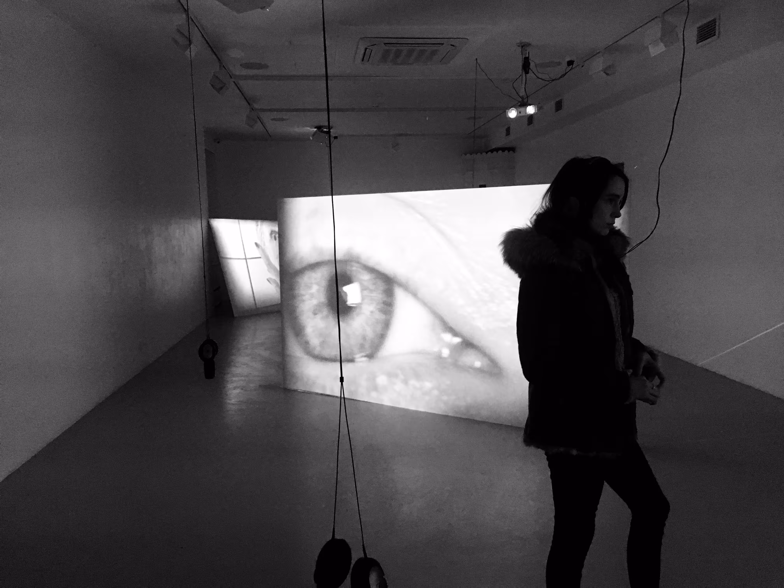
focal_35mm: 29
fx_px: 657
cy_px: 294
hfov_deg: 61.7
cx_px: 392
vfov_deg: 48.2
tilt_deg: -5.0
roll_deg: +1.9
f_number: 2.2
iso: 250
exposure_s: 1/17
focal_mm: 4.15
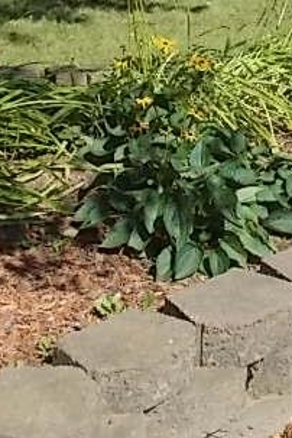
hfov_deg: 12.4
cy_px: 116
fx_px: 1338
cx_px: 172
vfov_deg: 18.5
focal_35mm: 110
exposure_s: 1/400
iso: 80
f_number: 4.5
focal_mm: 9
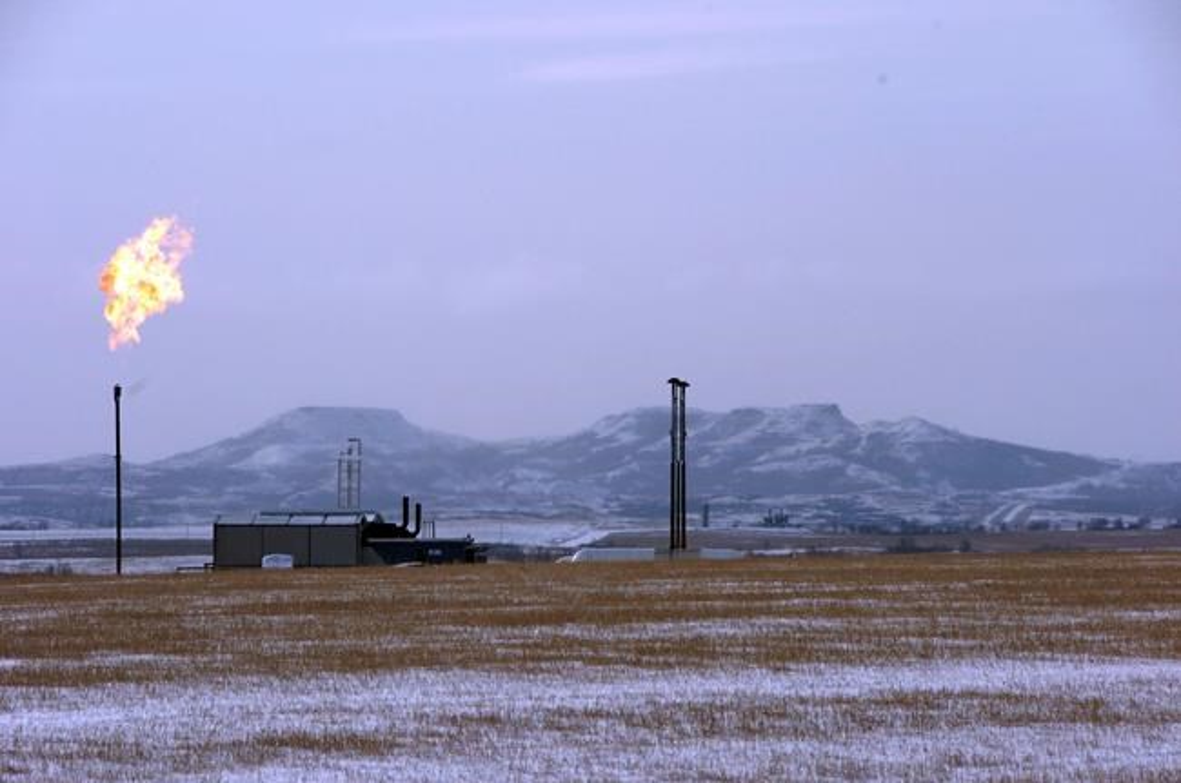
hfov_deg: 13.1
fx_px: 5158
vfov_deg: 8.7
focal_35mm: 158
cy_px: 392
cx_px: 590
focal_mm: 105
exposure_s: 1/500
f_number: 11
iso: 200
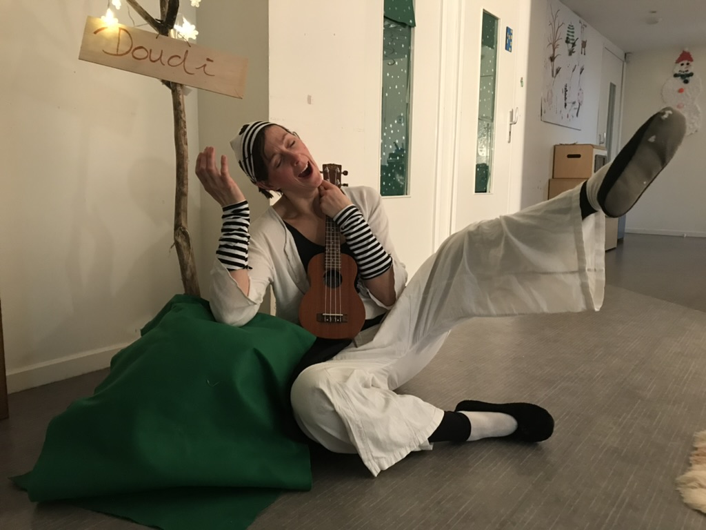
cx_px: 353
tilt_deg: -7.5
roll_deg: -0.9
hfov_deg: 63.4
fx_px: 571
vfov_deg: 49.7
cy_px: 265
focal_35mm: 28
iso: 100
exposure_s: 1/17
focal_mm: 3.99
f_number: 1.8
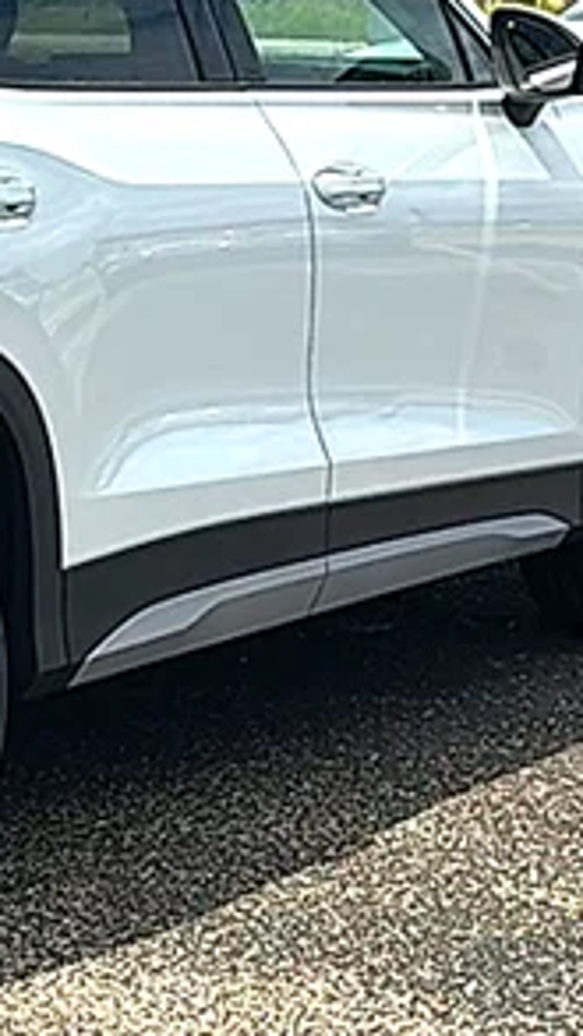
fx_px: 2856
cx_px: -293
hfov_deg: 11.2
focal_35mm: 104
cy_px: 355
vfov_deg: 20.5
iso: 80
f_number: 1.78
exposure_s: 1/7692
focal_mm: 6.86
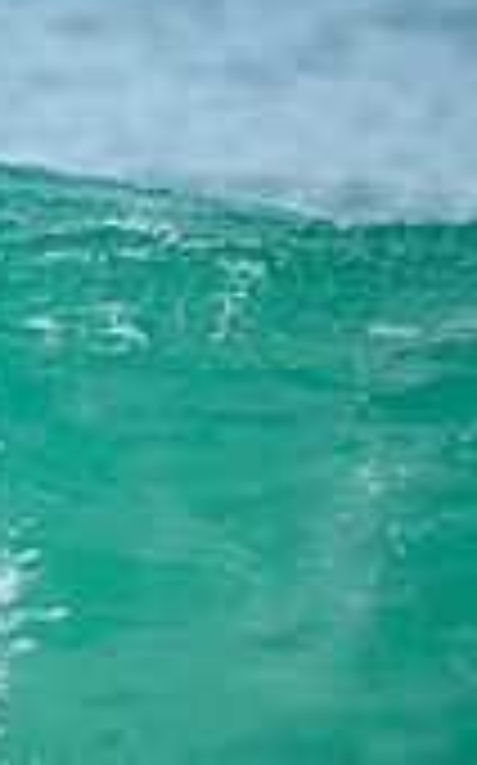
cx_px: -837
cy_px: 537
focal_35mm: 3500
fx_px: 72922
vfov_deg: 0.6
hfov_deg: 0.4
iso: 450
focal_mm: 800
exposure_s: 1/2000
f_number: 6.3
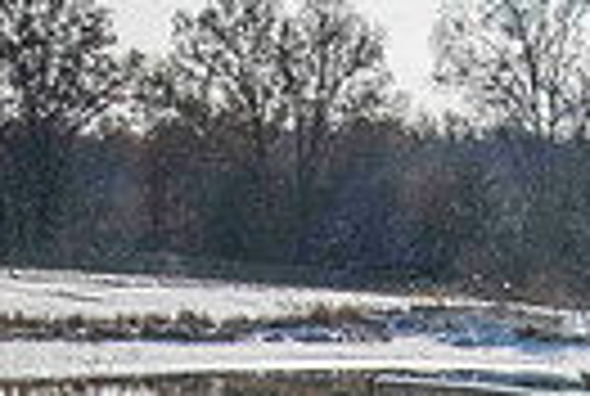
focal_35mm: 159
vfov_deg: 8.2
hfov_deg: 12.4
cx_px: 833
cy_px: 826
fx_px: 2612
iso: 800
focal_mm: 36
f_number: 16
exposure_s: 1/2500
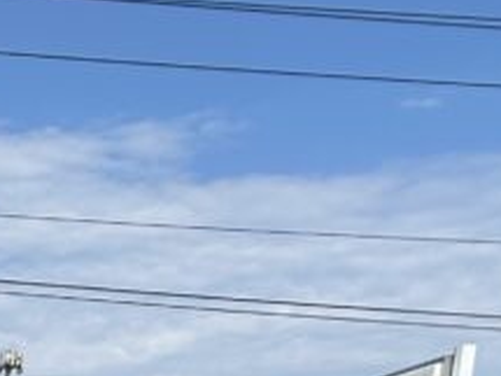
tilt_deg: -7.5
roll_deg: -2.0
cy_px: 827
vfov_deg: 10.6
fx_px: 1794
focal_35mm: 124
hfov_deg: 13.7
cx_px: -475
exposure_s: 1/4274
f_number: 1.5
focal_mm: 5.7
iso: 50
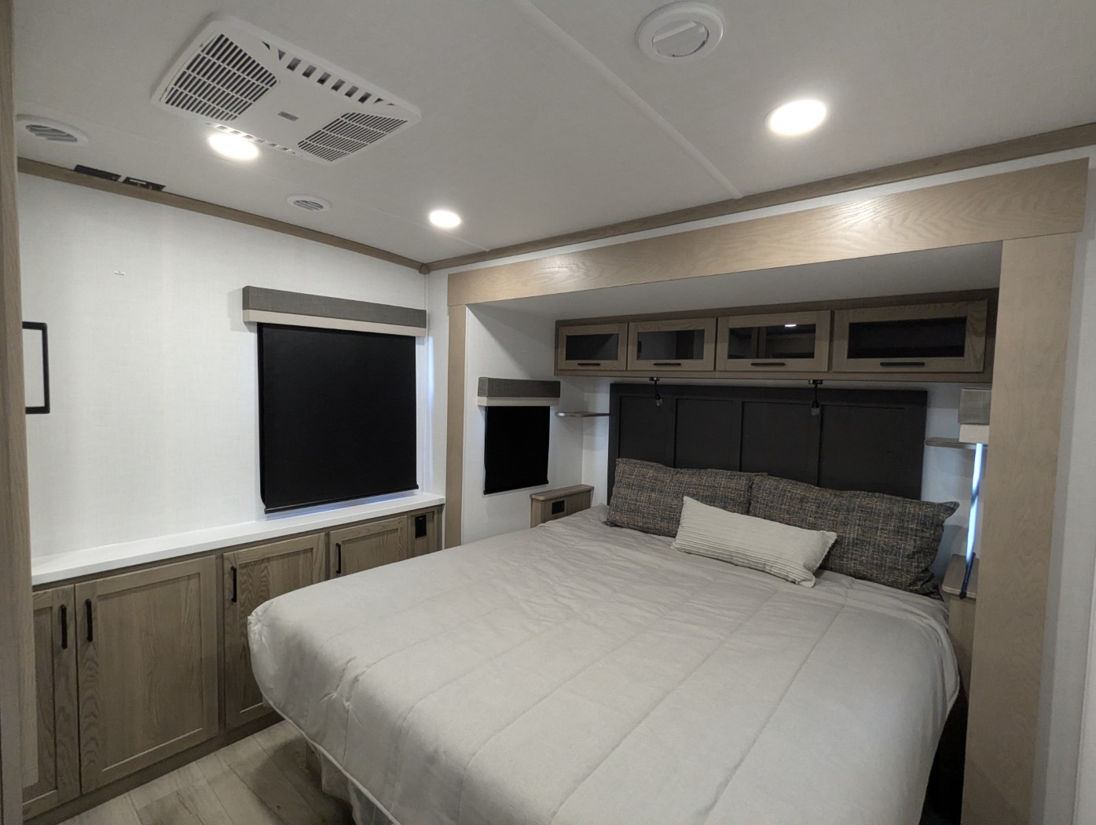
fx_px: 507
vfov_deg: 78.2
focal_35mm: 16
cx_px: 548
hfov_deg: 94.4
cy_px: 412
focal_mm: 2.35
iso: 446
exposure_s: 1/50
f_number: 2.2
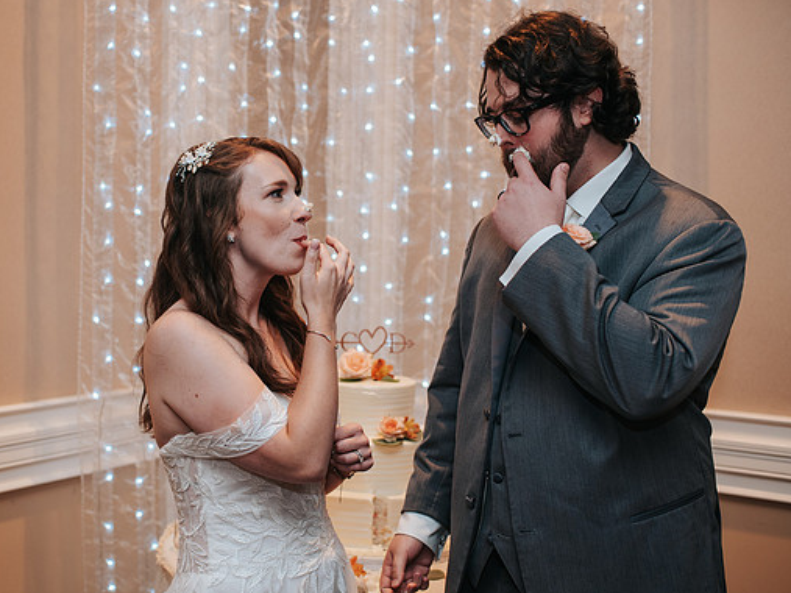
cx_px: 295
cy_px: 311
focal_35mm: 46
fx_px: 1051
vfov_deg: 31.5
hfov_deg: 40.9
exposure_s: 1/160
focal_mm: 35
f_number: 2.8
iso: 800
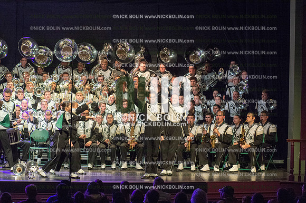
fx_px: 1274
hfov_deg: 13.7
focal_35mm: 150
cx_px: 153
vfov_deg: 9.1
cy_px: 102
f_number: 7.1
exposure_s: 1/200
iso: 8000
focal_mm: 150
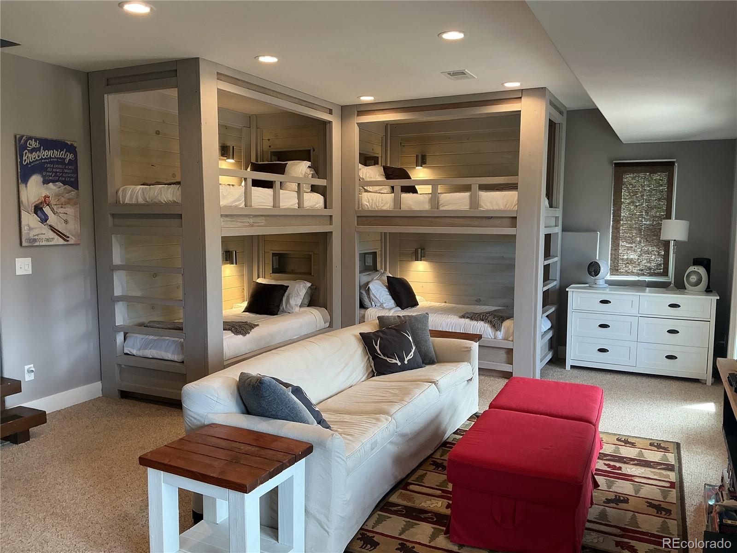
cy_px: 276
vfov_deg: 48.2
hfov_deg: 61.7
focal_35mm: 29
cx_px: 368
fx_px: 617
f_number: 1.8
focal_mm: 3
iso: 50
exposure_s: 1/60
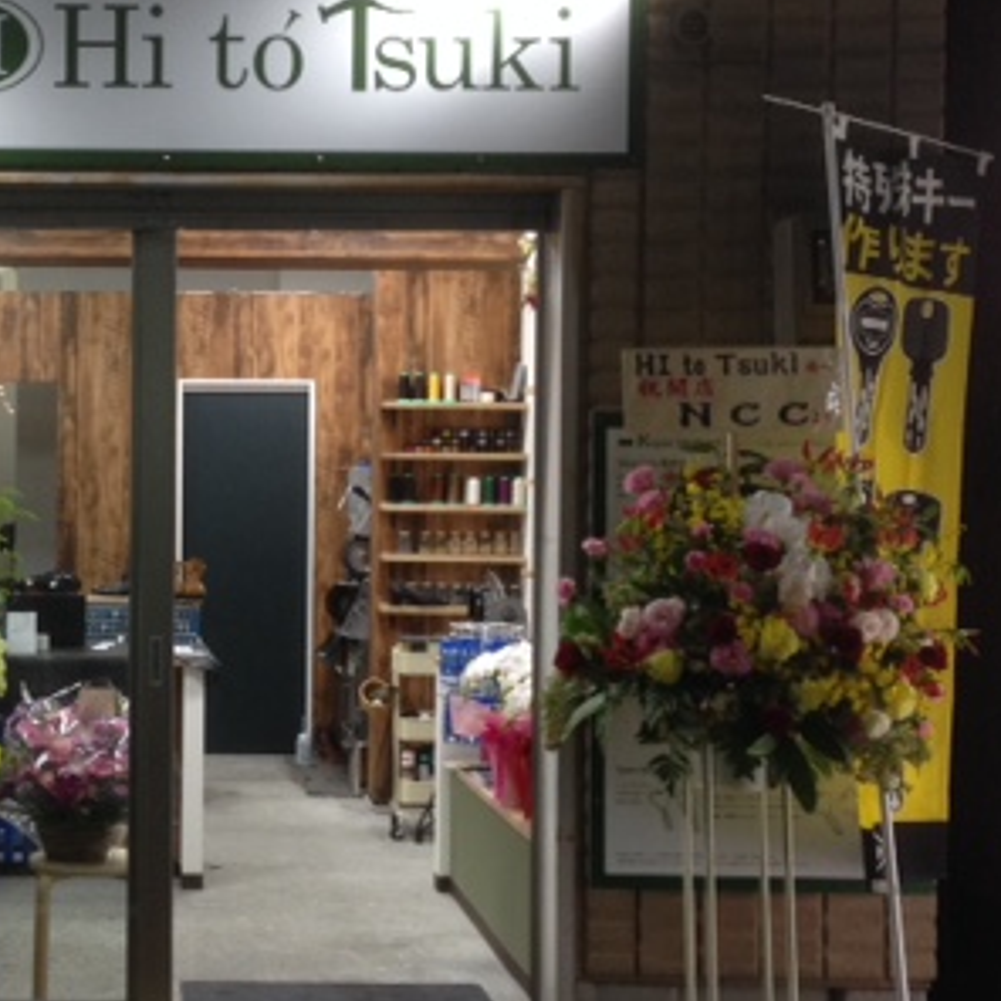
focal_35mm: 63
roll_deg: +0.7
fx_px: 2061
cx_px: 129
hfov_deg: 26.5
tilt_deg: -1.4
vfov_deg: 27.3
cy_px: 473
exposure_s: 1/20
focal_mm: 4.12
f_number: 2.4
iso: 100
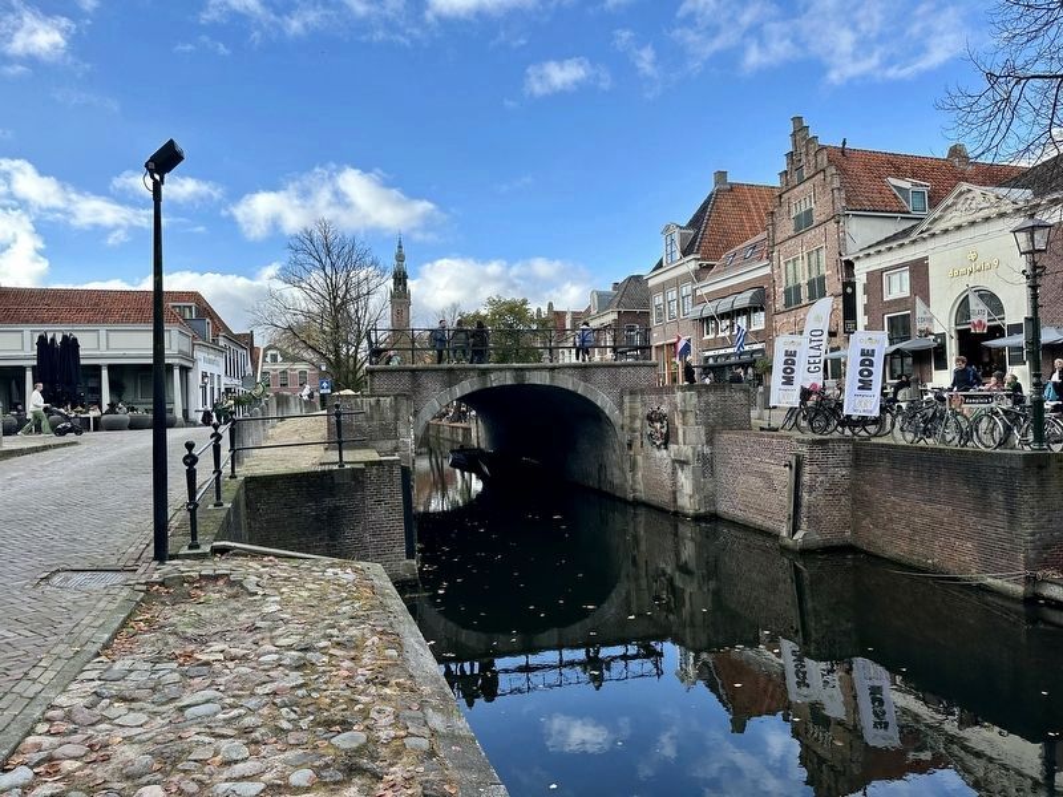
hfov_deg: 71.6
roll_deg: +1.2
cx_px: 532
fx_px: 737
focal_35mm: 24
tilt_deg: +0.0
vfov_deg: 56.8
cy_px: 398
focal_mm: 6.86
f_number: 1.78
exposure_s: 1/1949
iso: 80
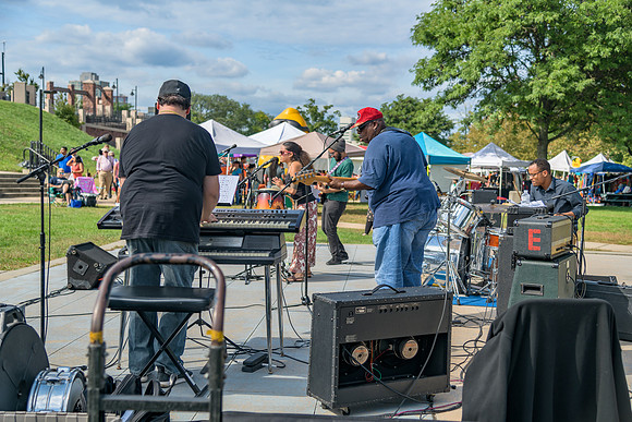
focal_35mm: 48
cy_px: 211
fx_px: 843
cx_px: 316
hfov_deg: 41.1
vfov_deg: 28.1
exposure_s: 1/320
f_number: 4
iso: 80
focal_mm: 48
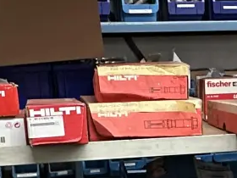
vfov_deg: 14.9
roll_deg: +1.5
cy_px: 216
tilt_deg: -13.6
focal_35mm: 96
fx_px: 657
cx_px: 219
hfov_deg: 20.0
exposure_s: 1/50
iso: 500
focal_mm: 2.22
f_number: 2.2
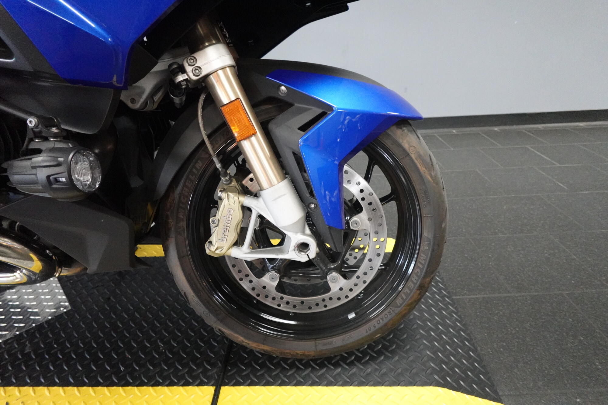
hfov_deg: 84.0
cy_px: 202
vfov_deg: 61.9
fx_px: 338
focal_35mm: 20
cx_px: 304
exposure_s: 1/250
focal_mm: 7.6
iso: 4000
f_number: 2
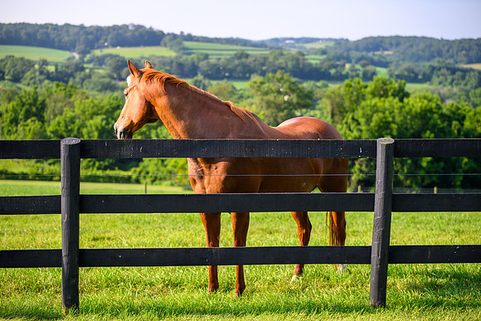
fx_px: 935
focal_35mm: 70
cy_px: 160
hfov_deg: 28.8
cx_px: 240
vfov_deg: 19.5
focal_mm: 70
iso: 100
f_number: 2.8
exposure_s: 1/800
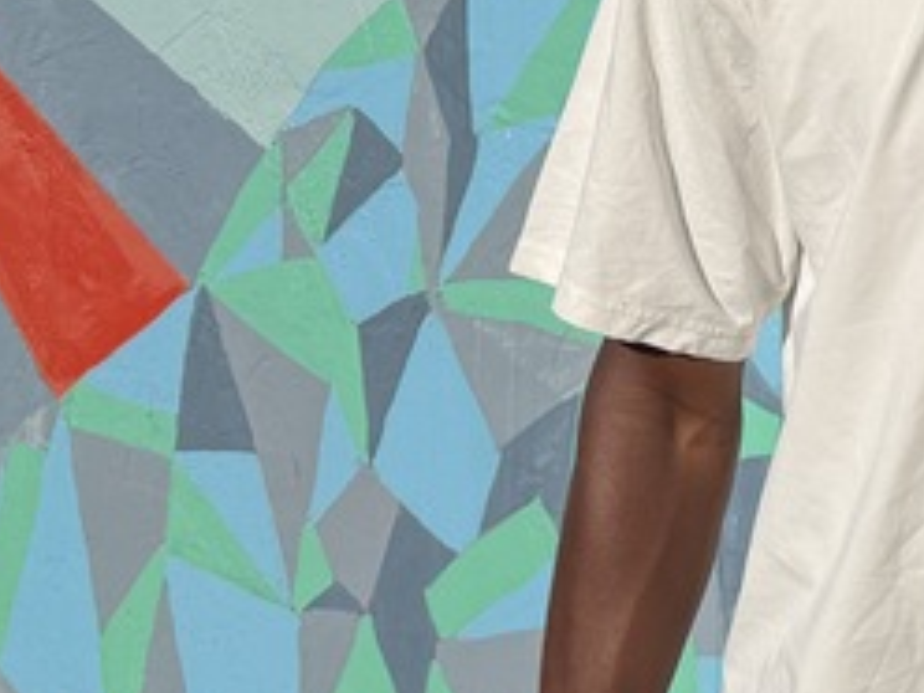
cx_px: 1092
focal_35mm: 99
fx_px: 2643
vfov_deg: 14.6
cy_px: -86
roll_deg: -1.1
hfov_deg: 18.8
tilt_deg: -1.5
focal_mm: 6.76
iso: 80
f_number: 1.78
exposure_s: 1/11905
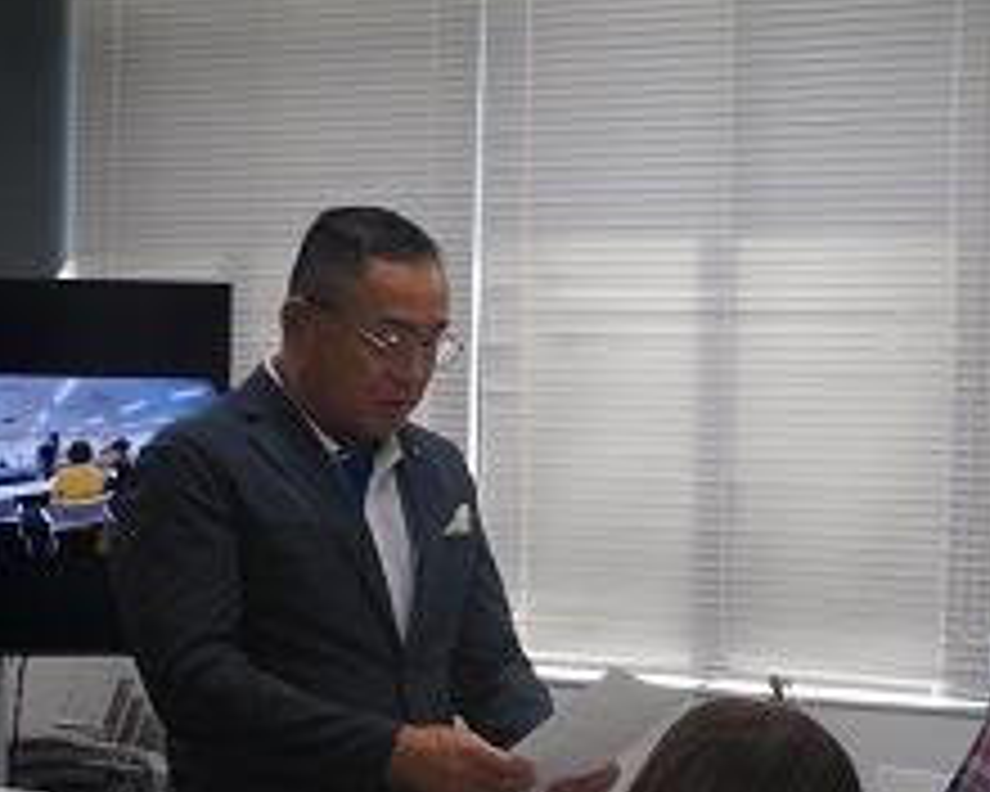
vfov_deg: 9.6
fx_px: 4688
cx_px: 698
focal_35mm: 160
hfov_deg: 12.0
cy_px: 572
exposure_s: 1/30
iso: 160
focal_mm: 17.8
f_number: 4.8
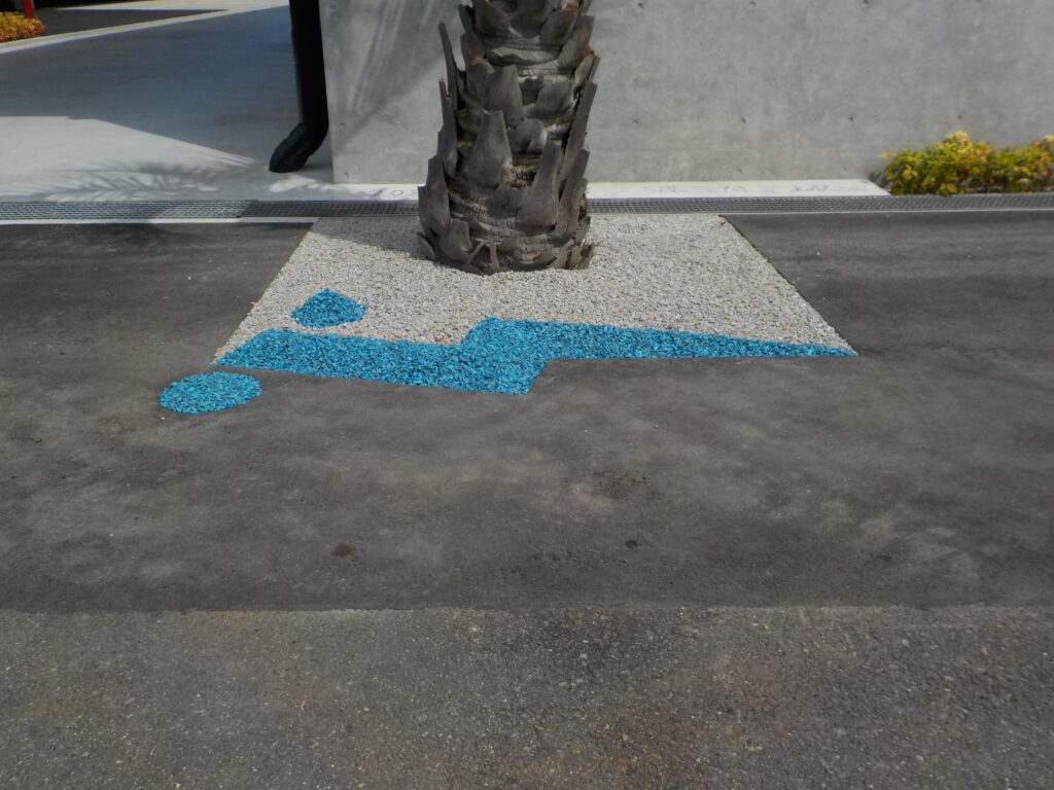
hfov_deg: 60.0
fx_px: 913
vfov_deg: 46.8
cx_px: 527
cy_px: 395
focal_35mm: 30
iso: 125
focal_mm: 4.1
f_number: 3.3
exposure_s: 1/2000
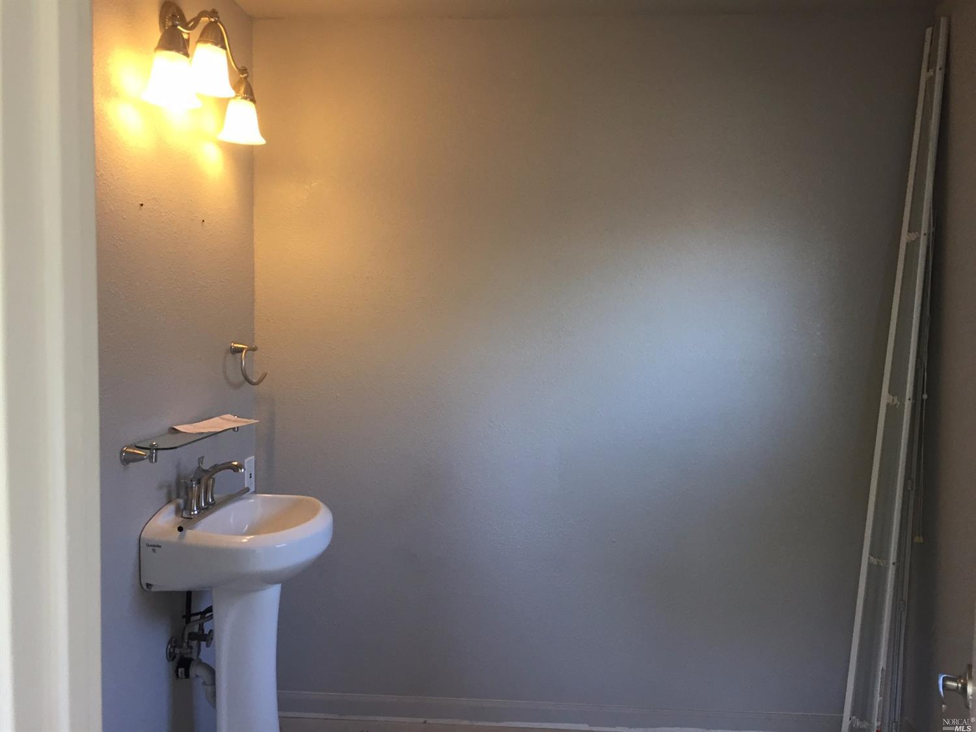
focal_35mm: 29
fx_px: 817
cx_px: 488
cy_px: 366
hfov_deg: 61.7
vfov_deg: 48.2
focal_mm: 4.15
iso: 40
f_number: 2.2
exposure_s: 1/30
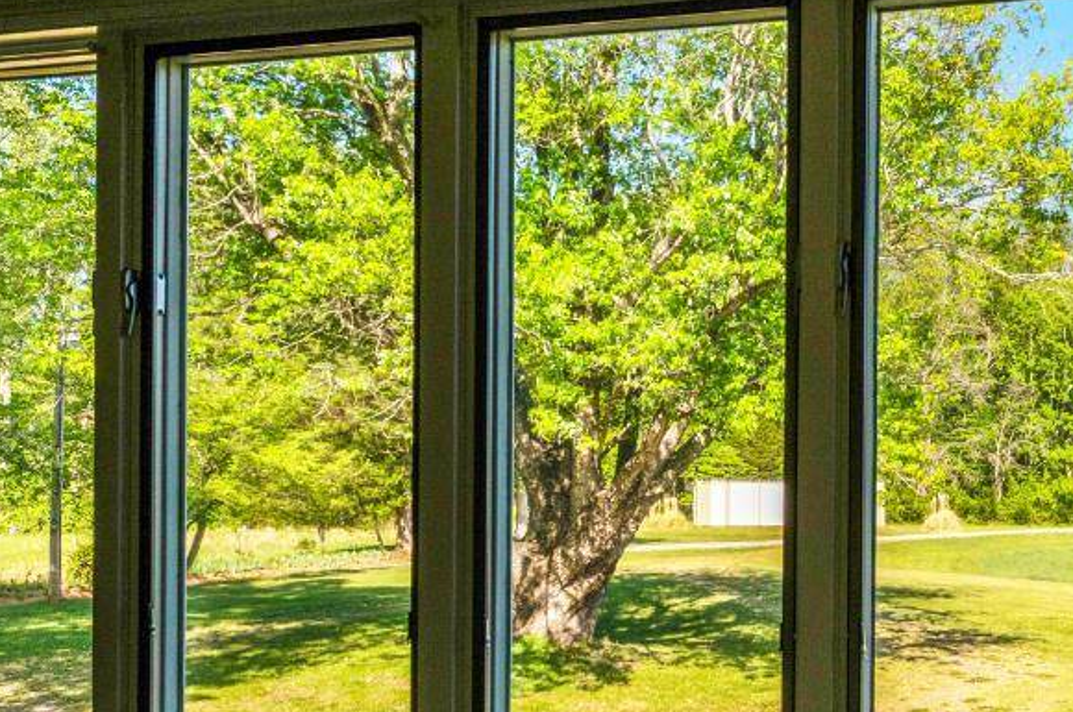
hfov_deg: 39.6
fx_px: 1310
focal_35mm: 44
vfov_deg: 30.0
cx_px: 1056
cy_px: 513
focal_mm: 17
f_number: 8
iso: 400
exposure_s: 1/500
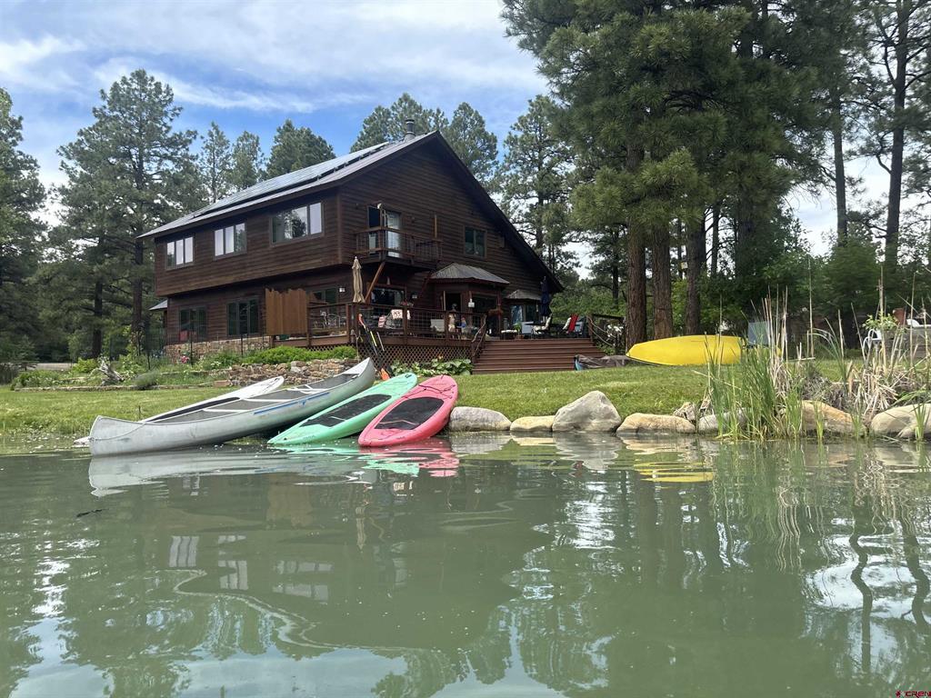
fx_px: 699
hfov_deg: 67.3
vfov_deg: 53.1
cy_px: 349
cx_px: 466
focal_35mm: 26
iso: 50
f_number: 1.6
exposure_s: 1/1458
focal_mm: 5.96
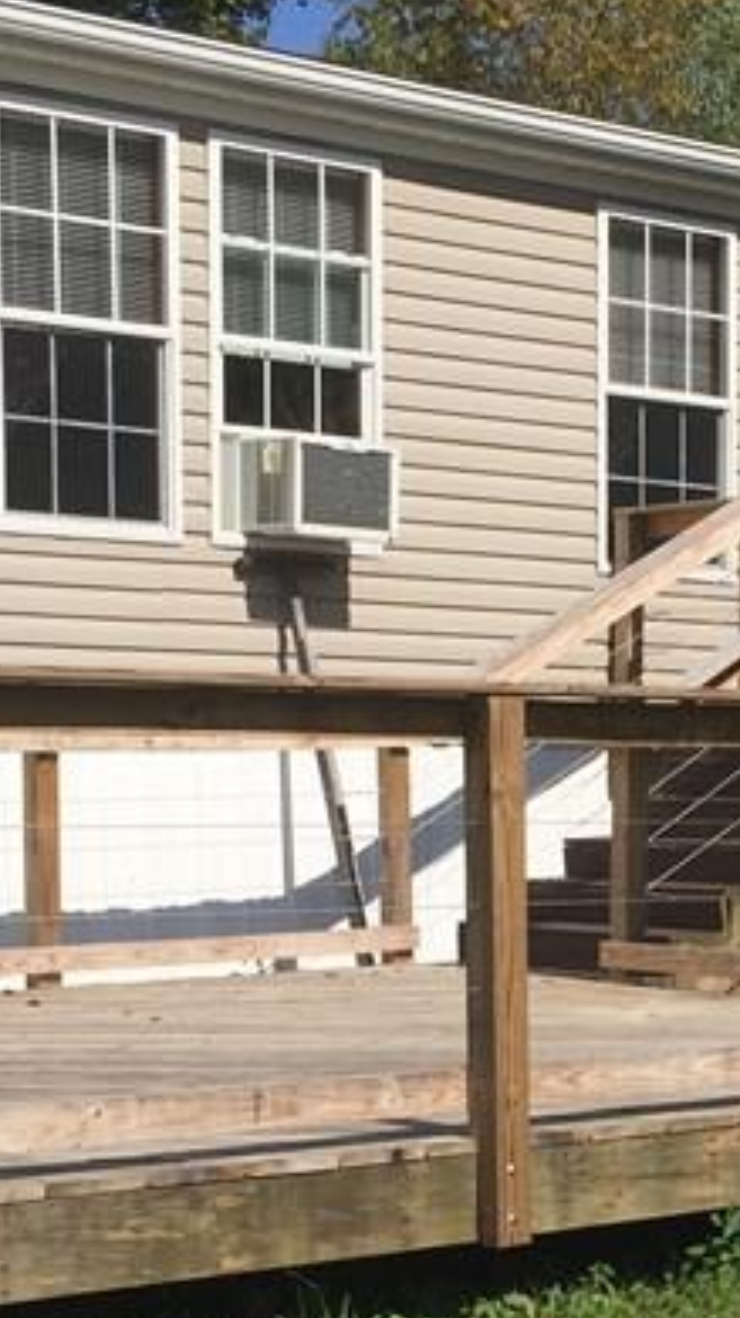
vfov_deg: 25.2
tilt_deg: -4.2
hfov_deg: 14.3
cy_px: 1044
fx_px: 2899
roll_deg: -1.5
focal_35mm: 83
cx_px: 757
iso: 32
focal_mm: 4.15
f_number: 2.2
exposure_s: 1/3300
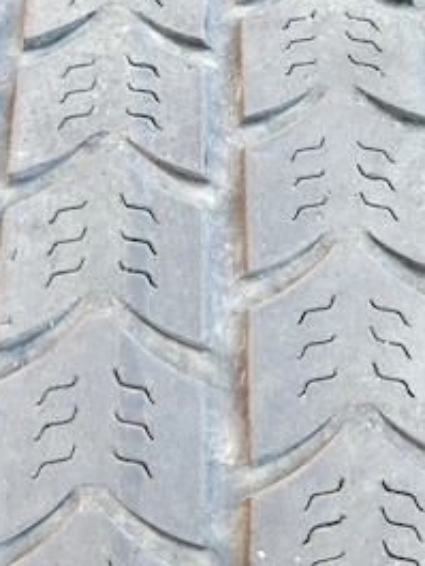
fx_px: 1161
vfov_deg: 27.0
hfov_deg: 20.7
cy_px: 141
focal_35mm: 71
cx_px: 207
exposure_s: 1/100
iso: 130
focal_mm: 5.59
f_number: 1.88
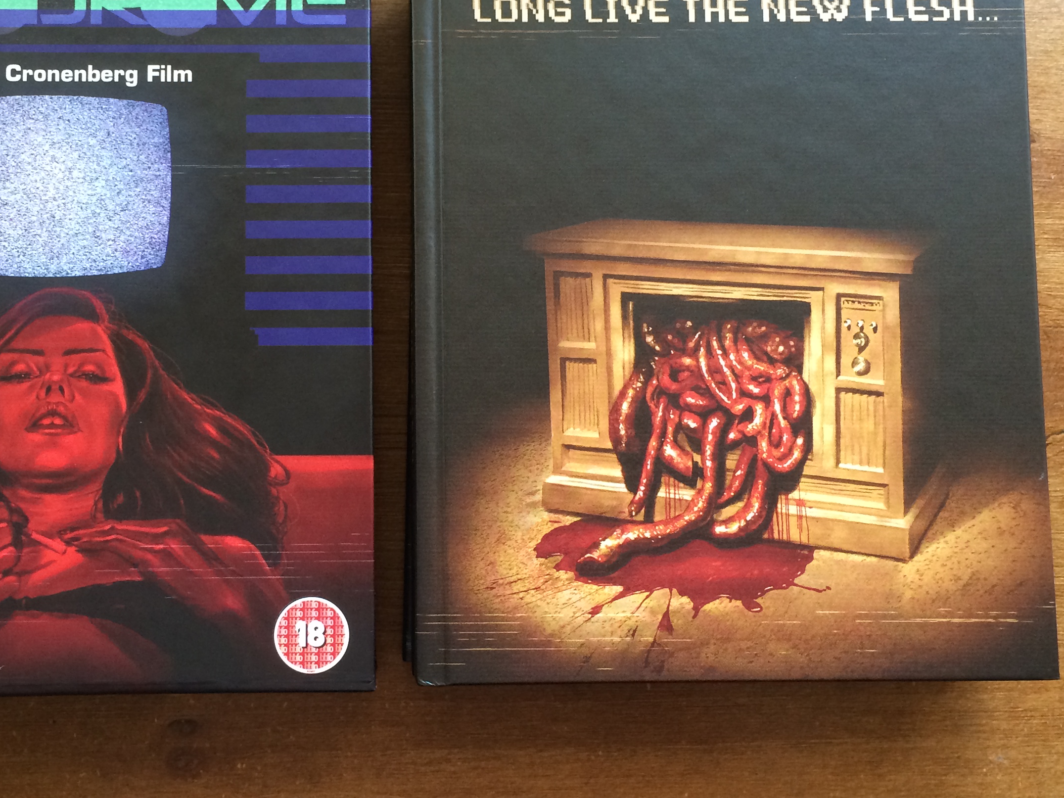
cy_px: 338
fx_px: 1352
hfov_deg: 42.7
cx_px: 406
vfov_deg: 32.8
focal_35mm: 44
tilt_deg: -84.6
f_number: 2.2
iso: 125
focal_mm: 4.15
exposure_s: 1/30
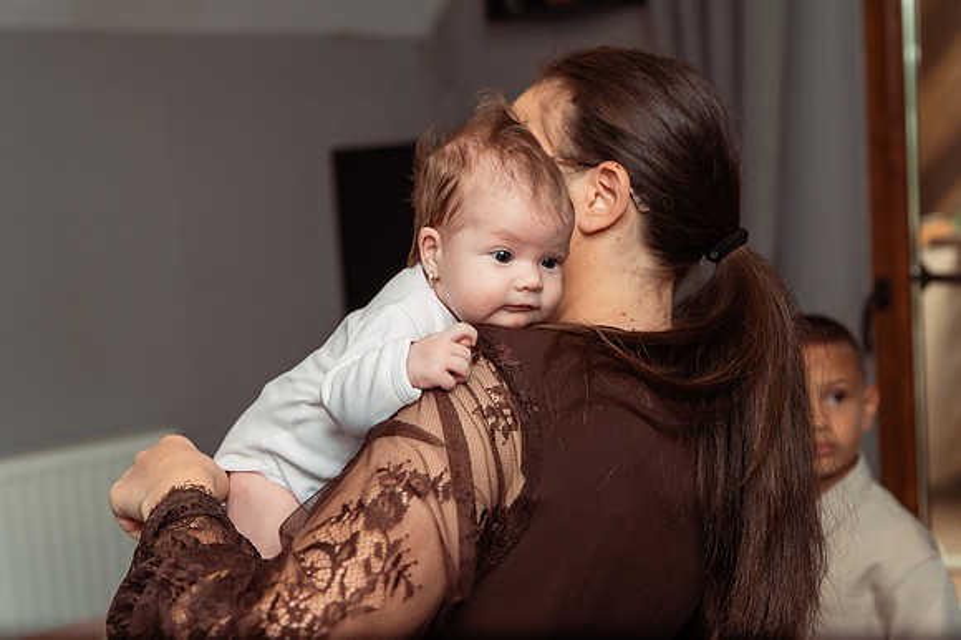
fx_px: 1518
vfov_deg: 23.8
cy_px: 290
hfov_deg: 35.1
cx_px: 496
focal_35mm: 57
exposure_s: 1/250
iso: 500
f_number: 3.5
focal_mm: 52
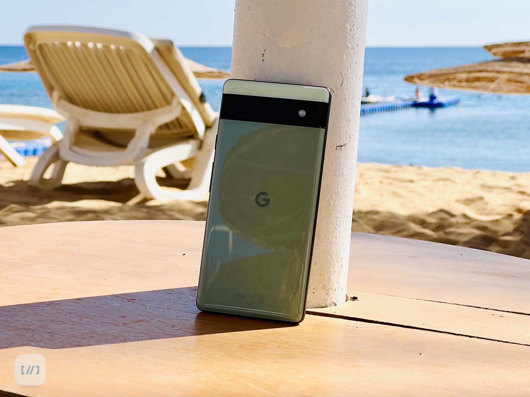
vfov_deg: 19.1
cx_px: 265
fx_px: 1179
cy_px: 198
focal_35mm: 77
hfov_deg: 25.3
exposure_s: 1/1119
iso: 32
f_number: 2.8
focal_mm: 9
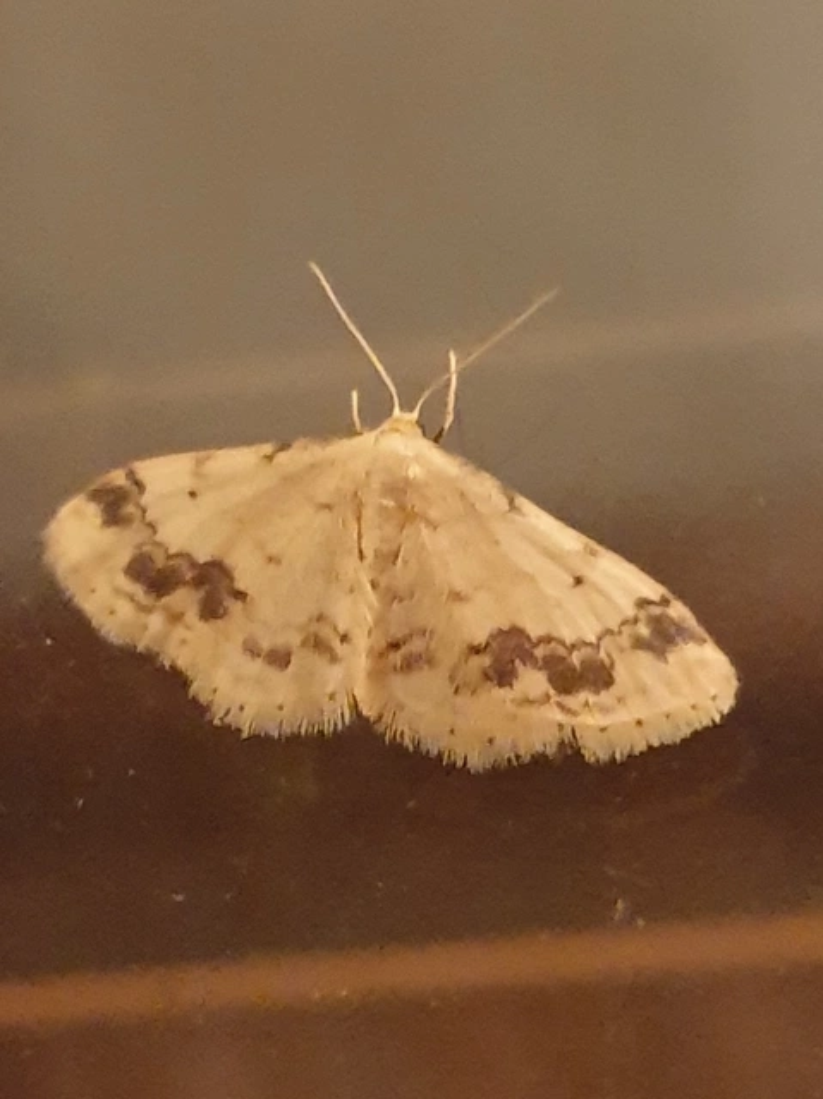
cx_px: 412
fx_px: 825
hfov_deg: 53.0
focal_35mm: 26
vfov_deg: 67.3
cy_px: 550
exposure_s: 1/8
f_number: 1.5
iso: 1250
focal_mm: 4.3
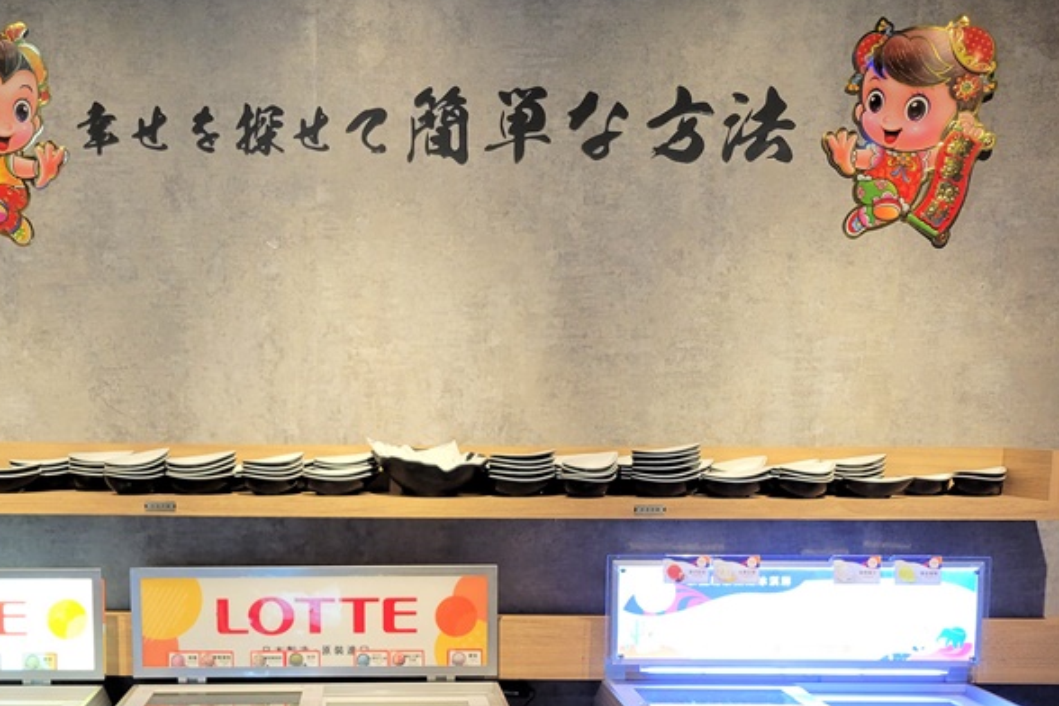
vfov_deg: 28.3
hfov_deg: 42.2
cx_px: 355
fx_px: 1353
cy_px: 609
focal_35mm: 46
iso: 250
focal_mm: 5.4
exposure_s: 1/120
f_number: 1.8
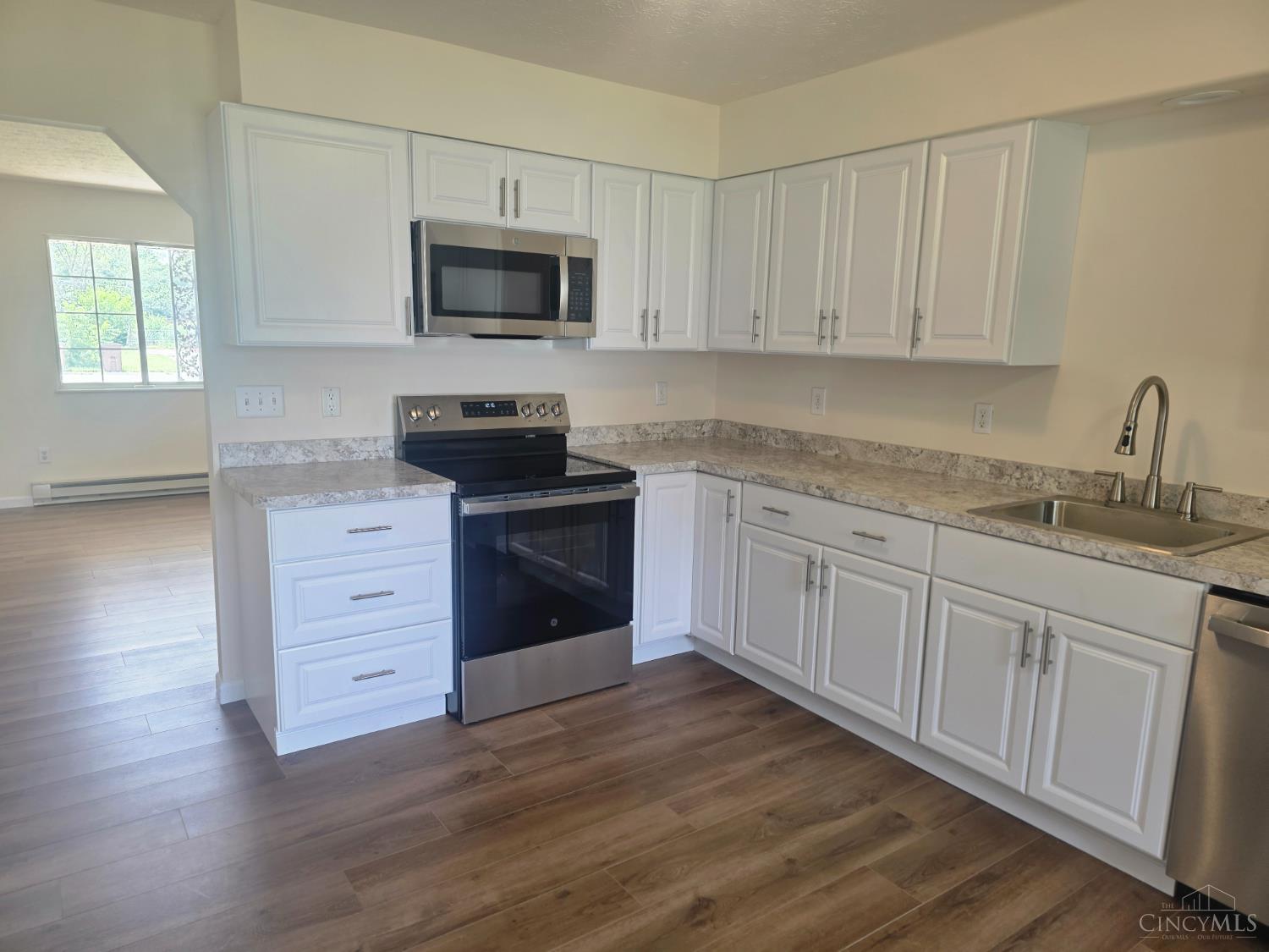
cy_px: 476
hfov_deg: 73.9
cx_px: 634
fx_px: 843
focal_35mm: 23
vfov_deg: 58.9
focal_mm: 6.3
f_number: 1.7
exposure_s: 1/120
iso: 80
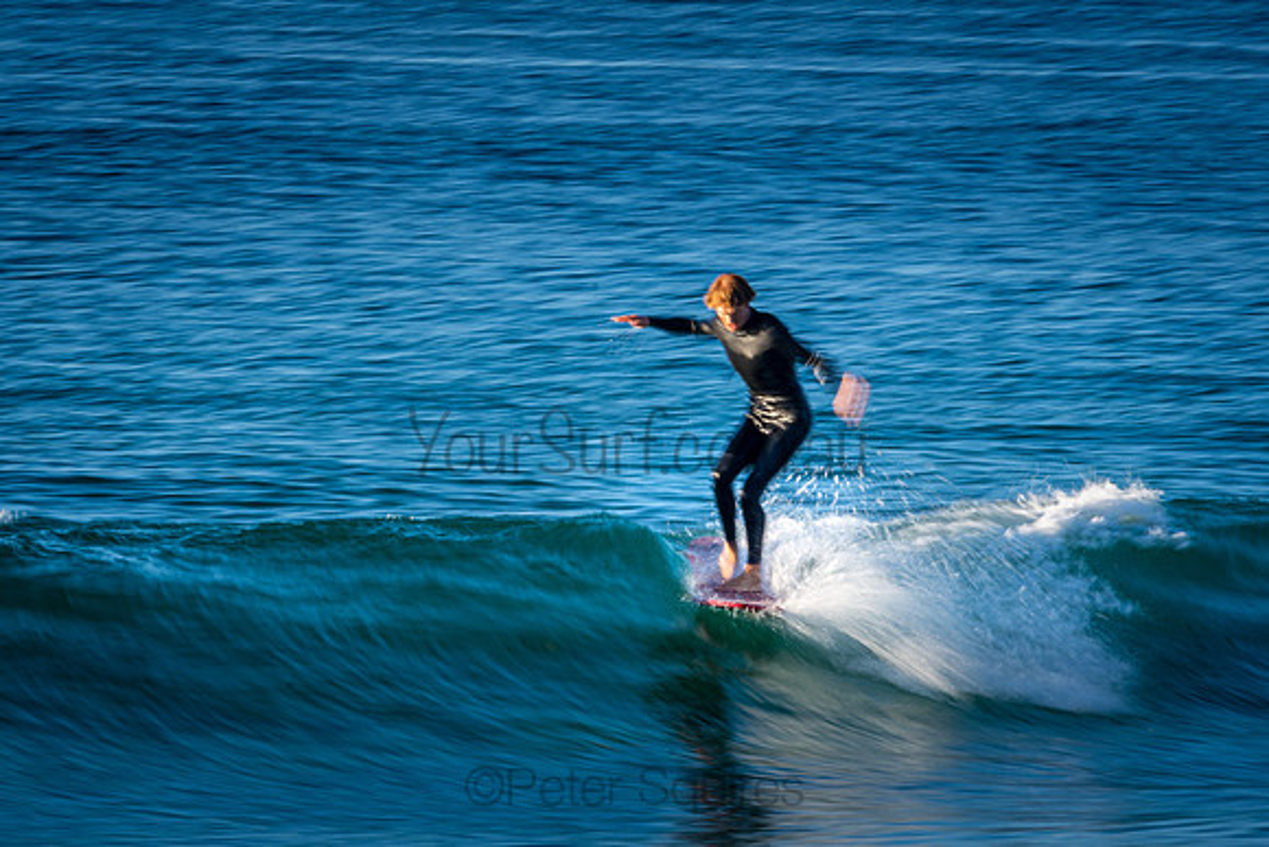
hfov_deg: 2.4
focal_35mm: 856
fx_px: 30193
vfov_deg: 1.6
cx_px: 645
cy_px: 430
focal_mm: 500
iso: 100
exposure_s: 1/15
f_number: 22
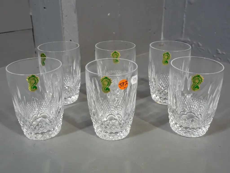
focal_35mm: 36
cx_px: 115
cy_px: 86
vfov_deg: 39.7
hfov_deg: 51.3
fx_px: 239
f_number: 5
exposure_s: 1/200
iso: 2500
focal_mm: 18
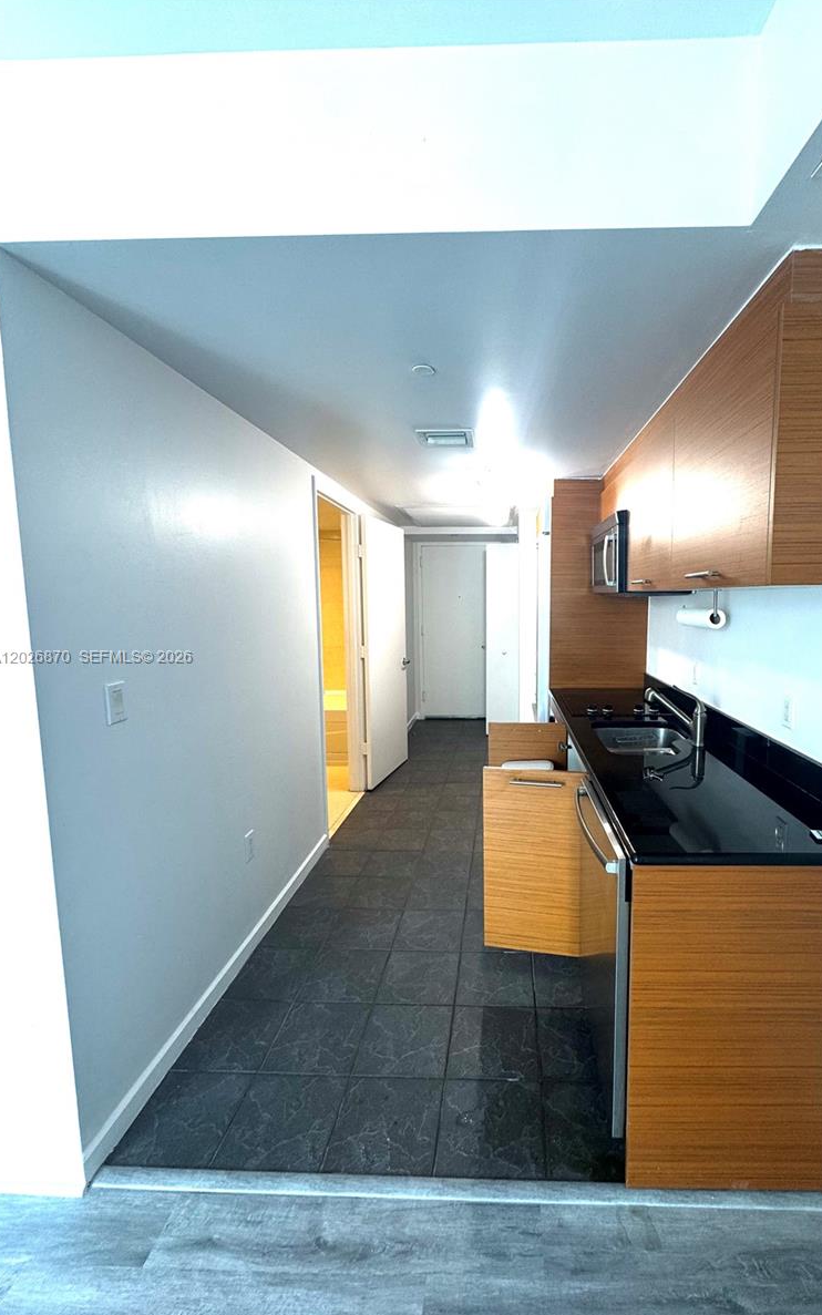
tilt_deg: -6.0
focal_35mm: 15
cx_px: 485
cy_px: 658
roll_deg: -0.1
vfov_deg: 101.5
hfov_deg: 74.1
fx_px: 538
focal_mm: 2.22
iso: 125
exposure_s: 1/120
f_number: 2.2
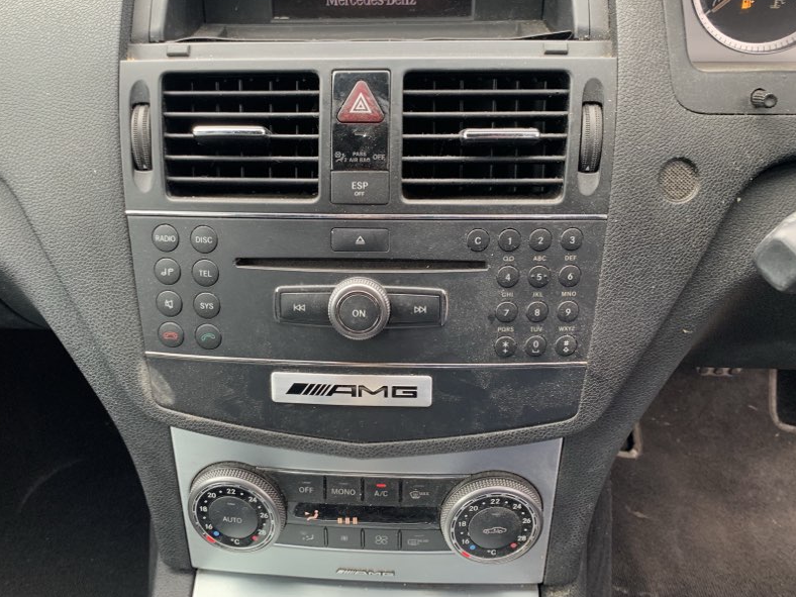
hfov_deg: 55.1
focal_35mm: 33
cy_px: 259
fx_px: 759
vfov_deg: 42.9
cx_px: 340
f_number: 1.8
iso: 100
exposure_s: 1/68
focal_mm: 4.25
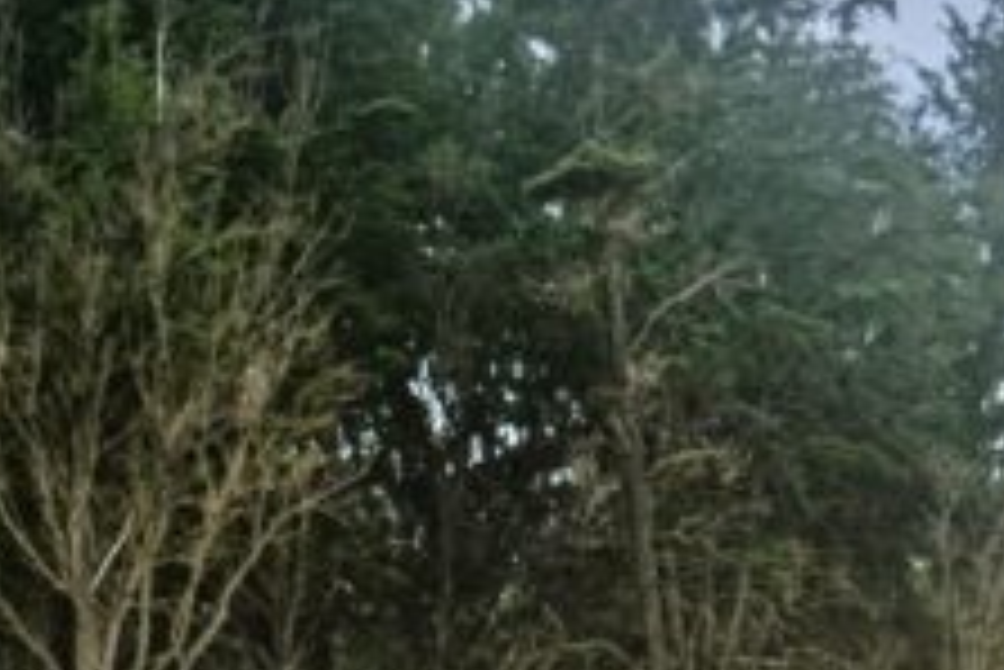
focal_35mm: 193
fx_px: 5386
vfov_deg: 7.0
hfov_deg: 10.0
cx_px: 1868
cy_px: 1018
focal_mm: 28.3
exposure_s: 1/2000
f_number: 8
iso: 250
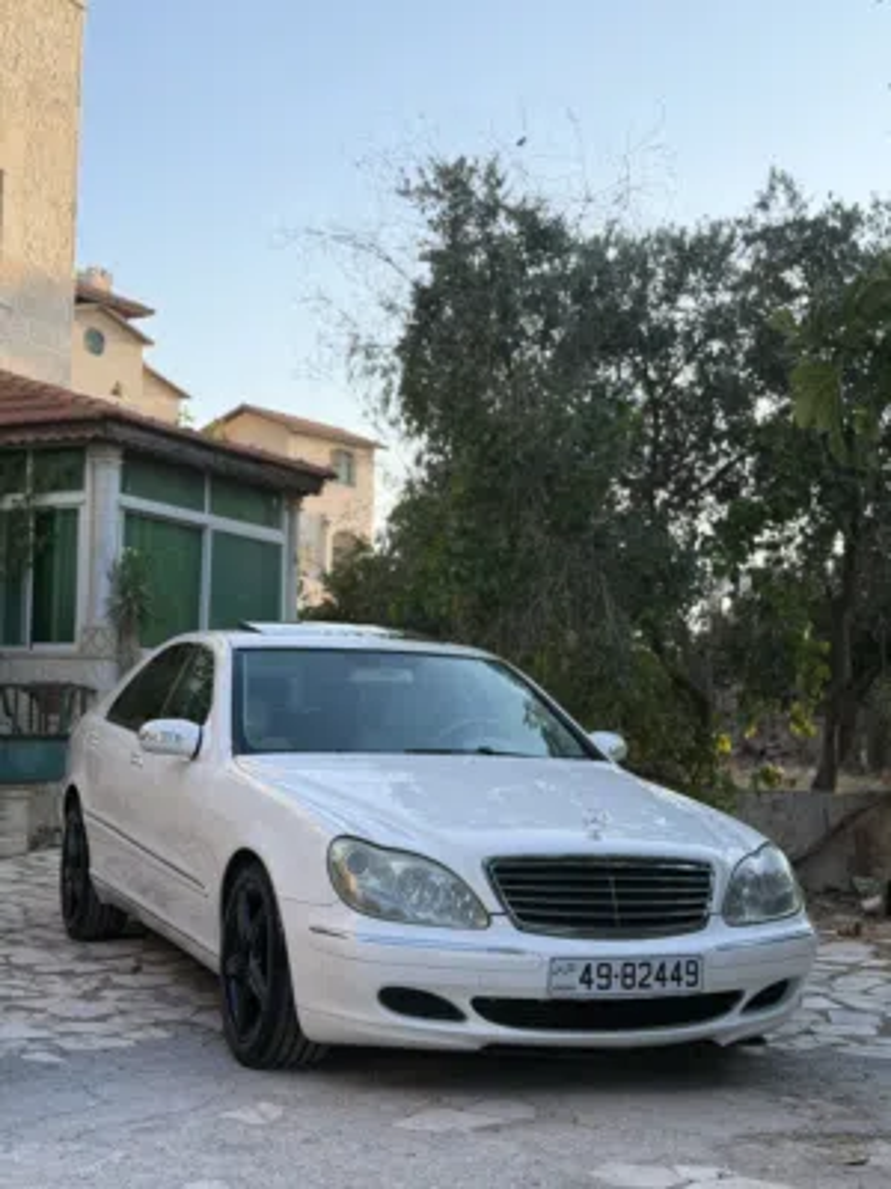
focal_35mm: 48
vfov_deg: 39.7
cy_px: 594
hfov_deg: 30.3
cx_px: 446
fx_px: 1647
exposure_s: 1/1041
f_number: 1.78
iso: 64
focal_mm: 6.76
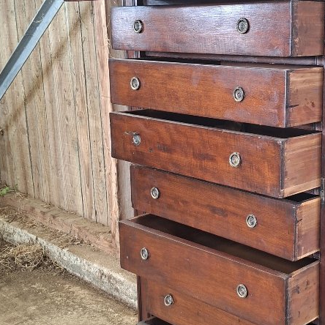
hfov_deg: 30.3
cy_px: 158
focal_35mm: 55
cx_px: 264
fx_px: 584
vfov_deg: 31.1
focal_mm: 5.54
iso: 250
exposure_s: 1/50
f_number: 1.8
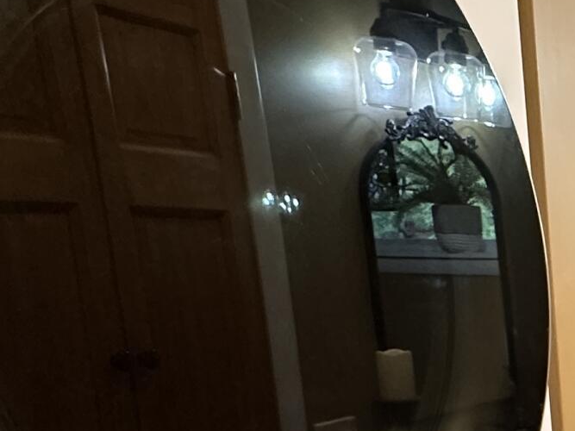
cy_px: 489
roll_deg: -0.8
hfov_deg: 23.1
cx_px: 921
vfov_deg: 21.9
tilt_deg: -12.0
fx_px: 1046
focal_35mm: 63
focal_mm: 2.22
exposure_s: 1/60
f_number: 2.2
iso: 400
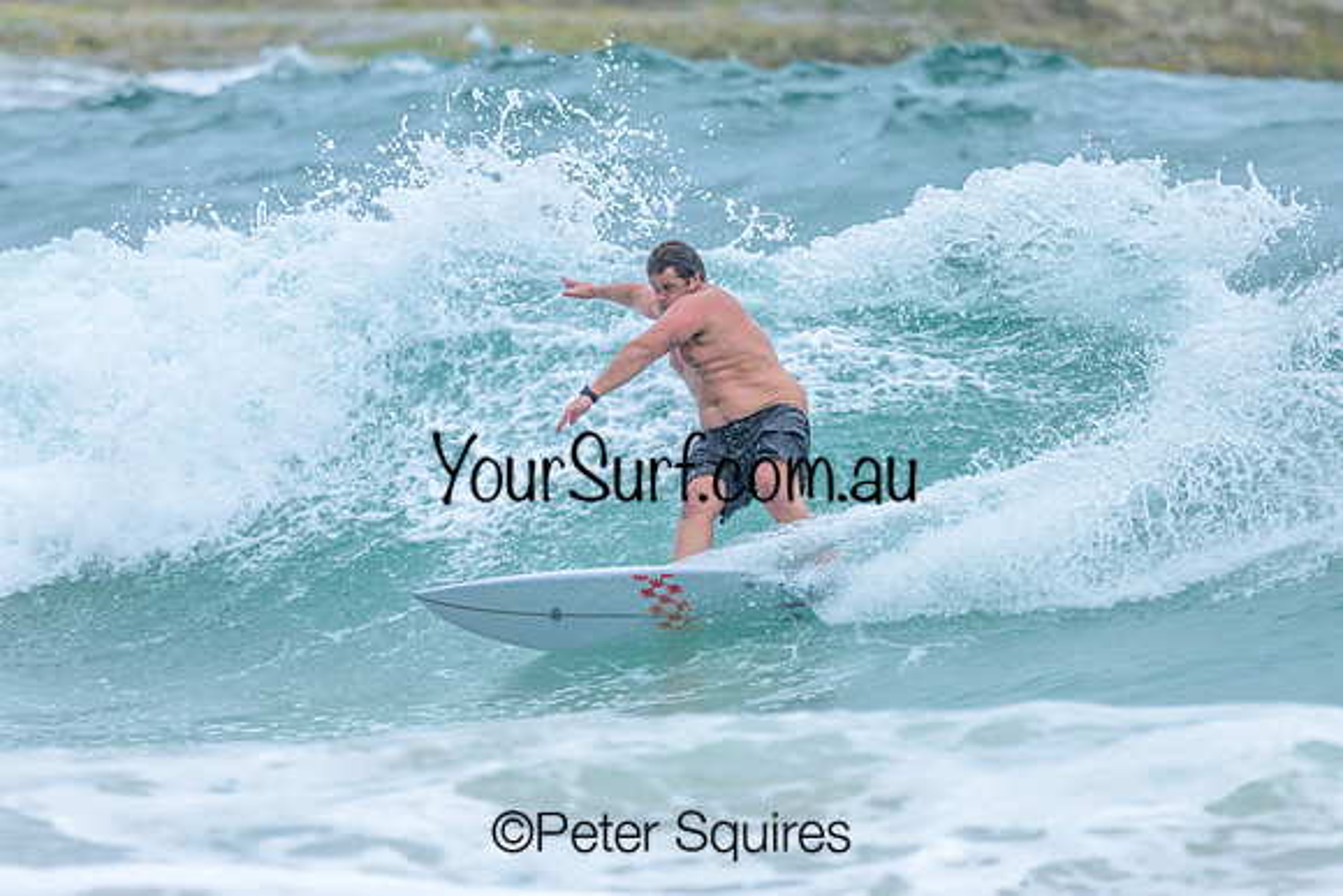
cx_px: 654
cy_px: 471
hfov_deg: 1.9
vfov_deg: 1.3
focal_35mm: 1100
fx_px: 41029
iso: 450
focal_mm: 800
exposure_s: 1/2500
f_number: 6.3
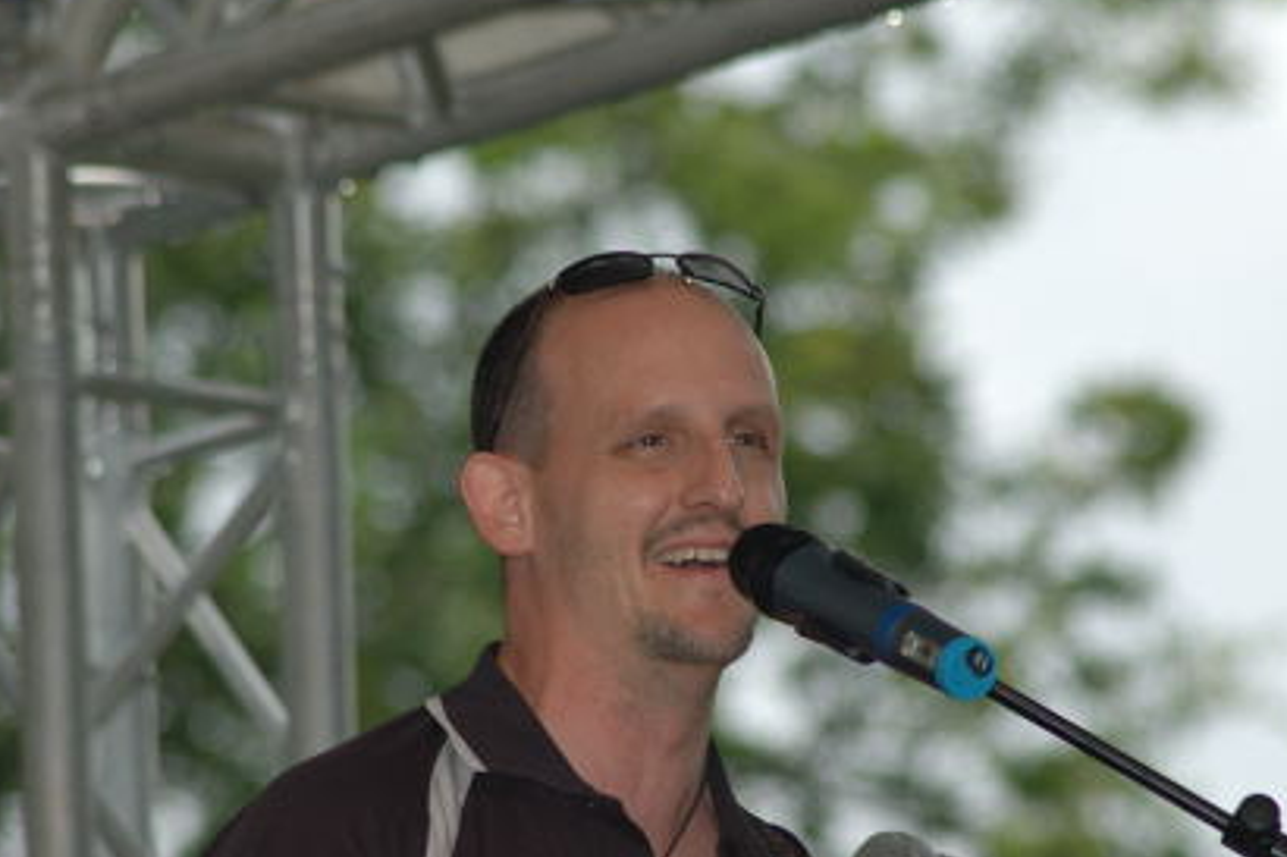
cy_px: 516
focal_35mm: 392
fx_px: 14008
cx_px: 650
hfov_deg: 5.3
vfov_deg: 3.5
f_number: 5.6
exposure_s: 1/125
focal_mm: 190
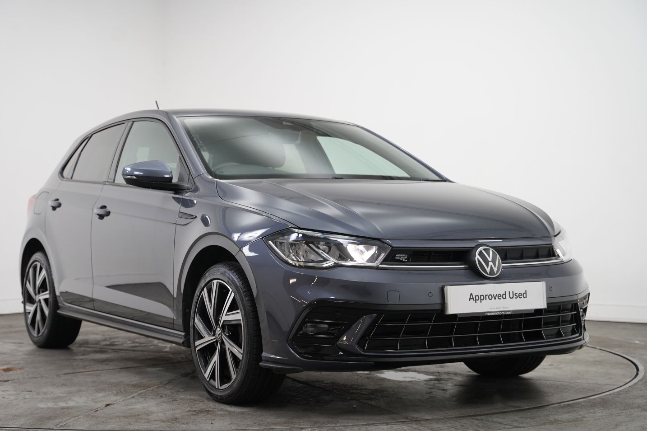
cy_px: 237
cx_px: 309
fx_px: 1056
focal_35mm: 59
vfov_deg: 23.0
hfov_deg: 34.1
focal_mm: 52.7
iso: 1600
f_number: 3.5
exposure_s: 1/160
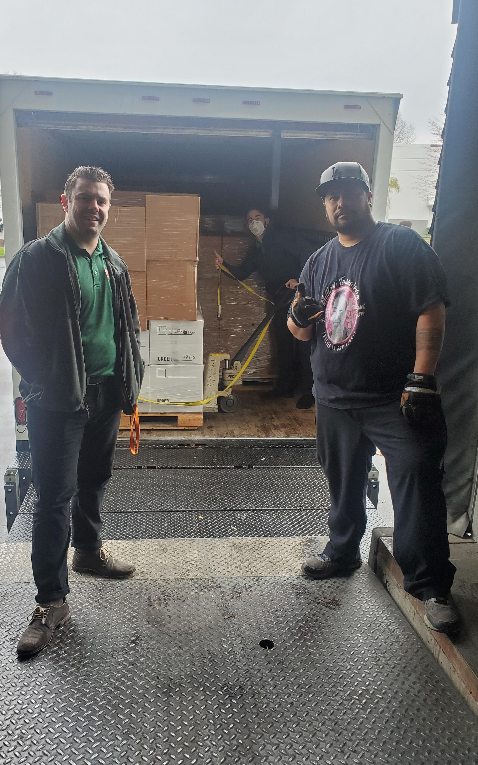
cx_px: 223
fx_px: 584
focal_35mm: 28
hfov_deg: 44.5
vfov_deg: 66.5
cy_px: 378
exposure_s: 1/120
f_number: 2.4
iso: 100
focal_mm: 4.3
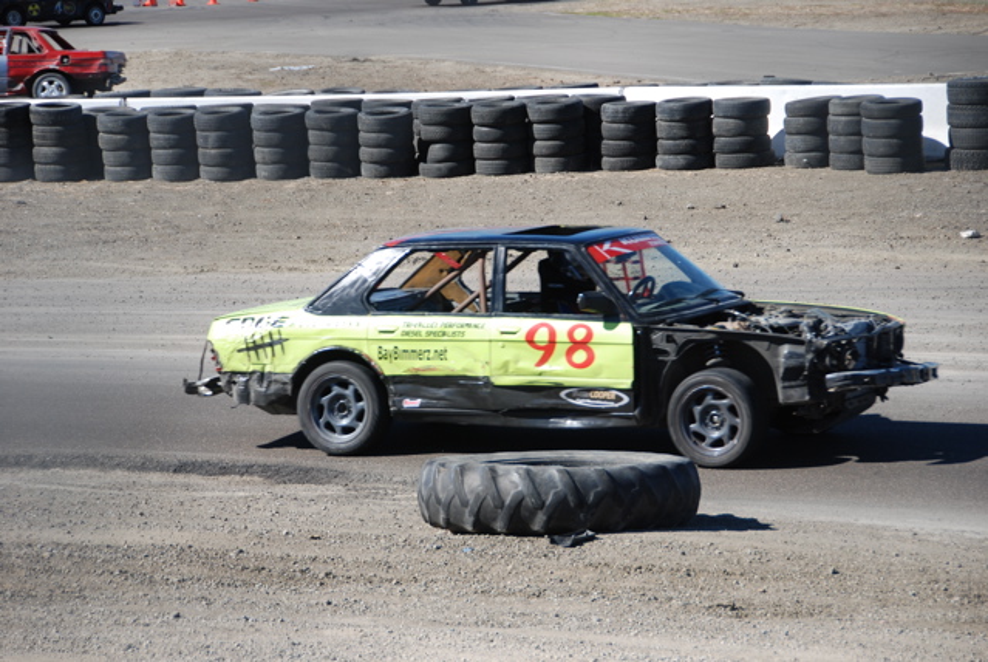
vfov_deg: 9.7
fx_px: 3916
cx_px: 494
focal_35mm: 142
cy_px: 331
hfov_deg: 14.4
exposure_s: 1/500
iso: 140
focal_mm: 95
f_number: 5.6
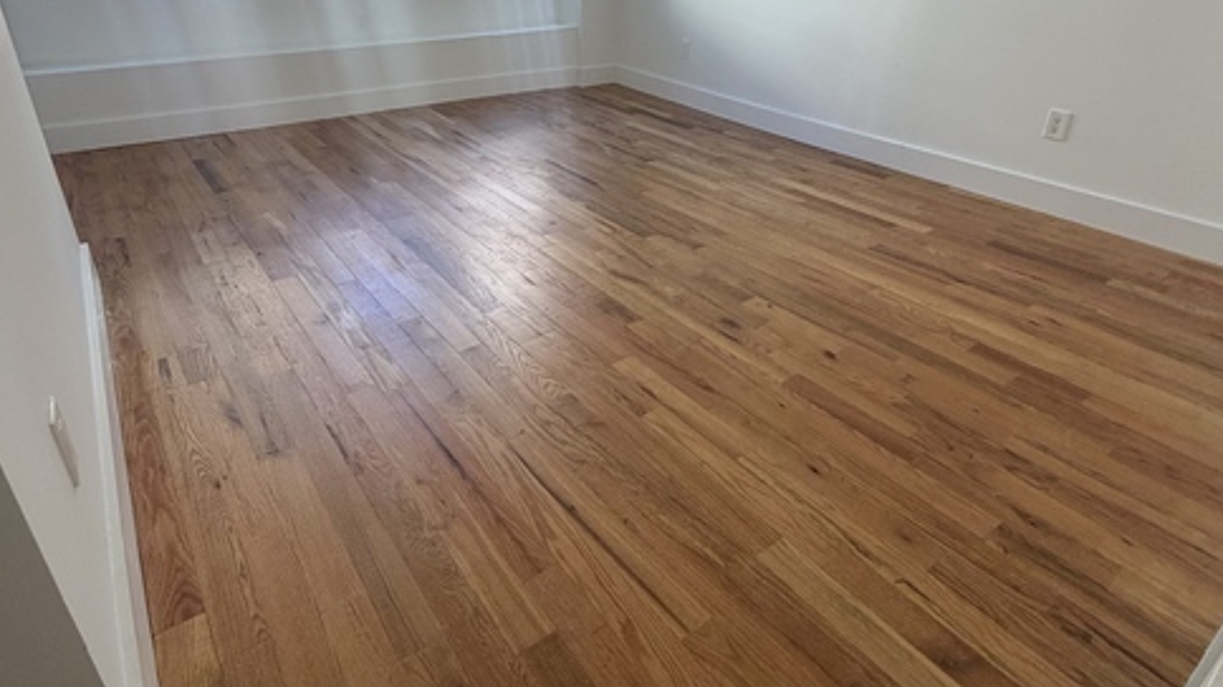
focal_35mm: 21
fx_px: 681
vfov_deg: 52.7
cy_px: 241
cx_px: 599
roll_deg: -0.7
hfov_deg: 83.8
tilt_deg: -24.9
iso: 200
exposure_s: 1/121
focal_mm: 2.22
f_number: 2.2
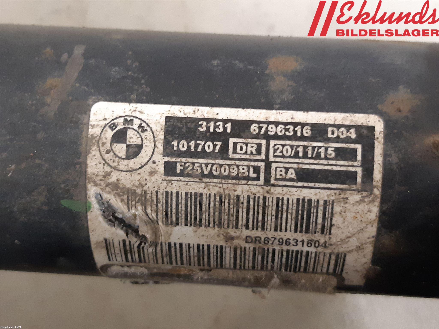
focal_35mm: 26
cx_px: 220
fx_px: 330
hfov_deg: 67.3
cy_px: 164
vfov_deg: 53.1
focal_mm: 3.93
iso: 320
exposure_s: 1/25
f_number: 1.7
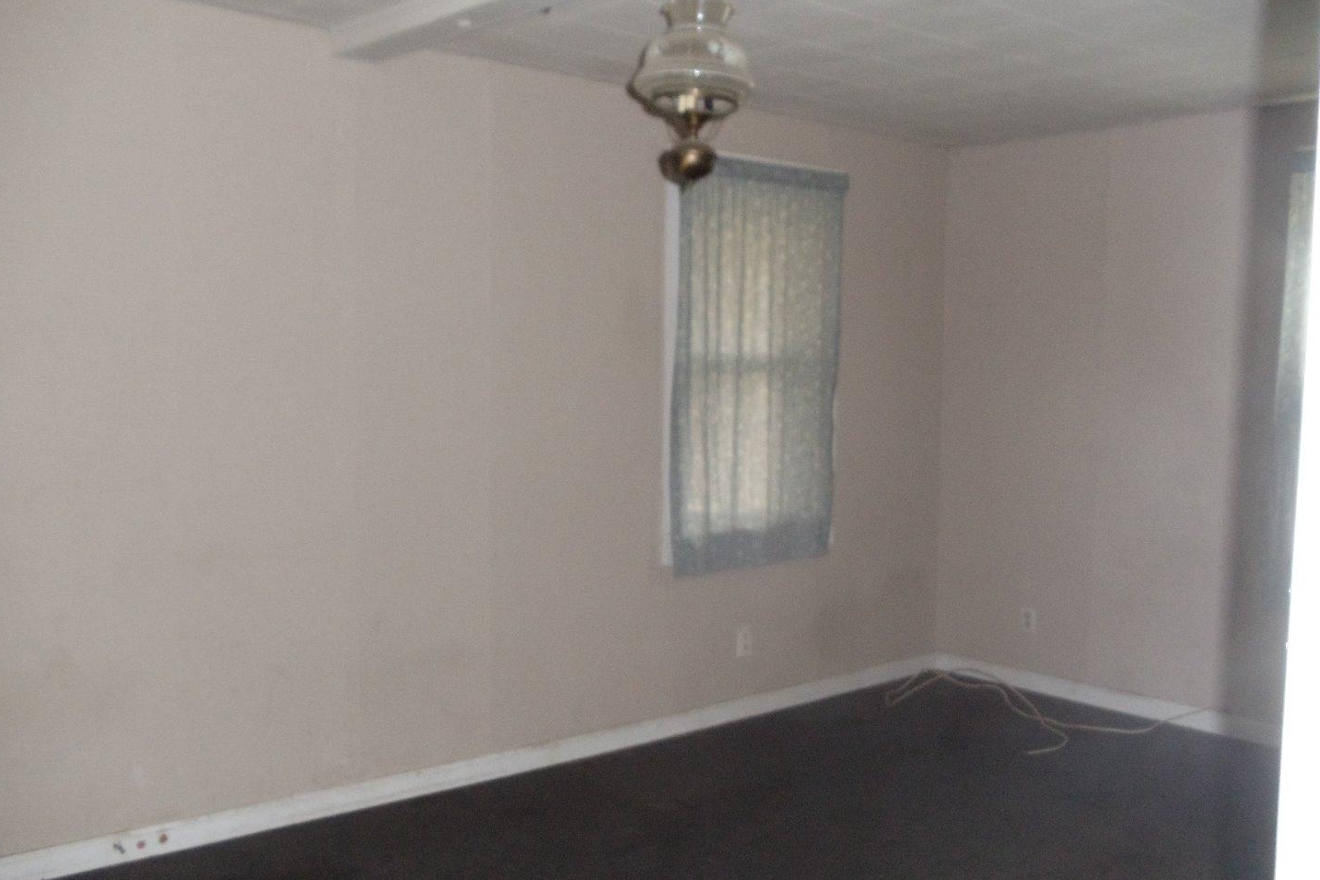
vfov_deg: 29.2
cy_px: 466
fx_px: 1686
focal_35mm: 46
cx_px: 658
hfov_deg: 42.7
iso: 400
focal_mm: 6
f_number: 3.5
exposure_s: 1/30
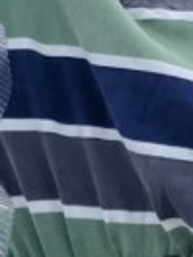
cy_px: -33
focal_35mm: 170
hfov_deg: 8.7
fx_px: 1264
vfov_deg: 11.4
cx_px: 92
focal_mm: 3.99
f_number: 1.8
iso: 32
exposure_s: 1/422
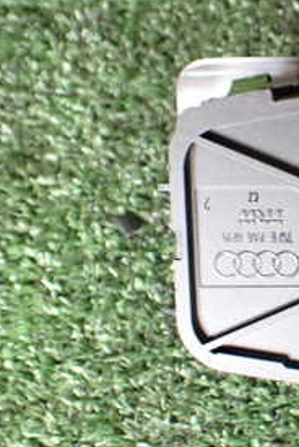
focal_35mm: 68
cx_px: 437
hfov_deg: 18.1
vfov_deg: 29.6
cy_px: 202
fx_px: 845
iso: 800
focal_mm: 5.4
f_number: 2.3
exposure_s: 1/60
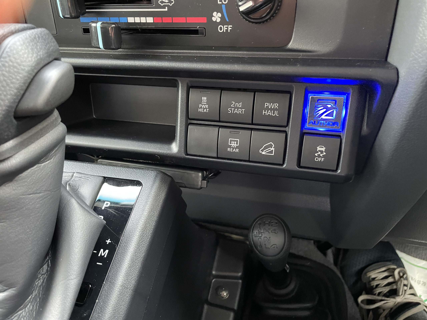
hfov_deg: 67.3
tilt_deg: -28.9
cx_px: 214
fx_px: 321
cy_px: 160
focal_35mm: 26
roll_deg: +2.9
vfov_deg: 53.1
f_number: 1.6
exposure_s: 1/30
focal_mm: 4.2
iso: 800
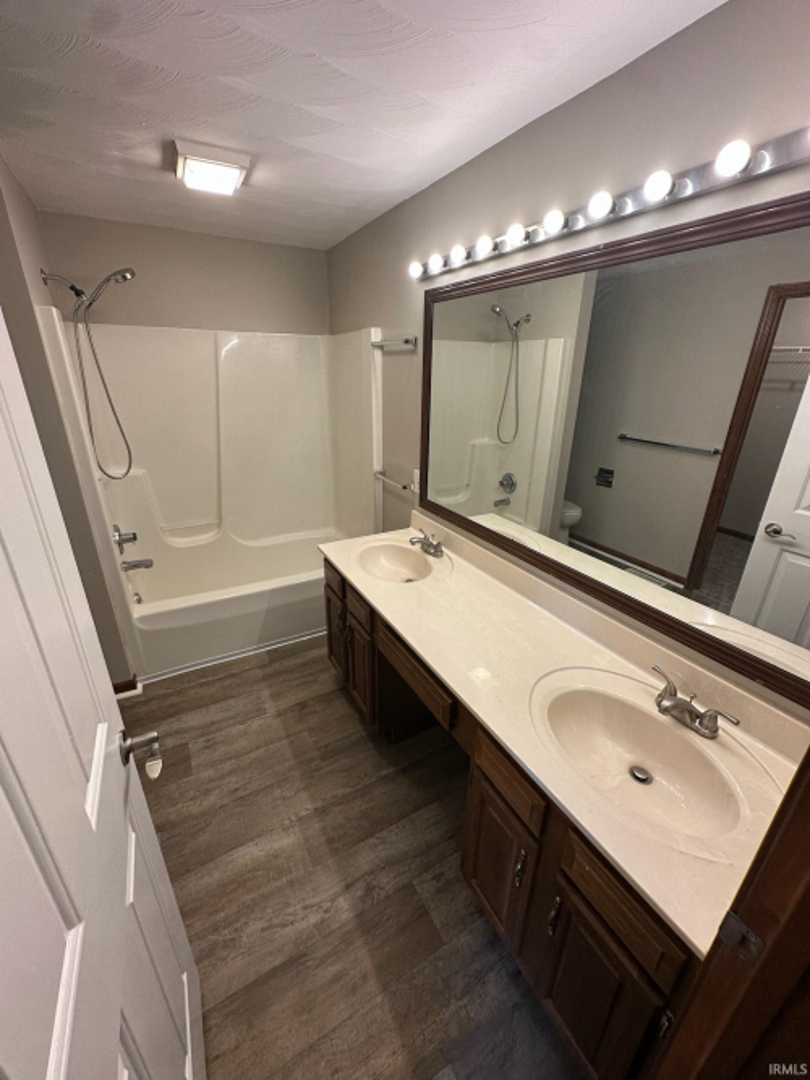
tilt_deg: -19.1
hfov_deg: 85.7
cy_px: 540
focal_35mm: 14
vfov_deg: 102.1
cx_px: 405
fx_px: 437
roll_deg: -0.9
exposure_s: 1/120
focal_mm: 2.22
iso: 125
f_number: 2.2
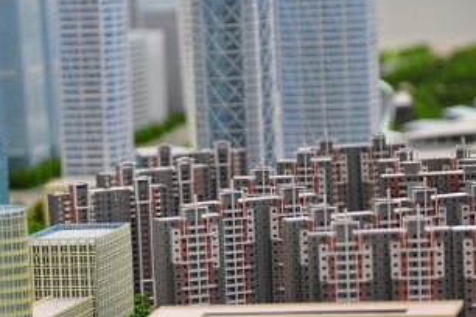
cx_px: 104
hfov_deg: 10.0
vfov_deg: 6.7
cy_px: 169
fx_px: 2724
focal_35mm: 206
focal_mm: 70
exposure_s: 1/250
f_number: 2.8
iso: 800
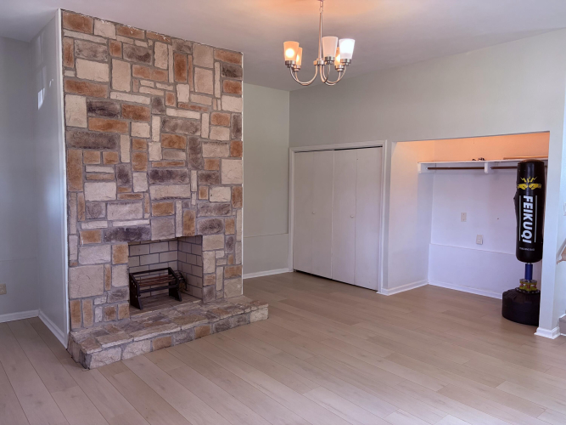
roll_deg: -0.2
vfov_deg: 53.0
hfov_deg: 67.3
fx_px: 425
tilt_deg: -4.0
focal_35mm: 26
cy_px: 212
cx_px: 283
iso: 160
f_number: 1.6
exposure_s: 1/120
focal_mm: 5.96
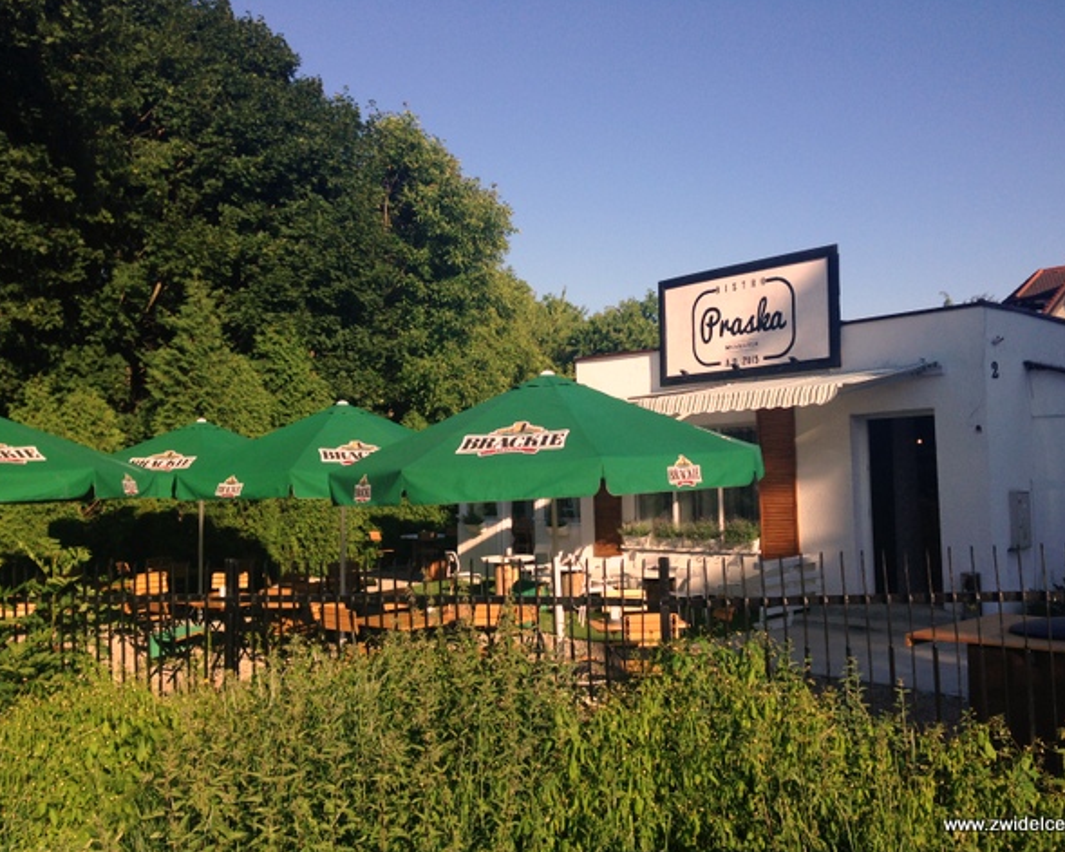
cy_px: 425
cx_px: 555
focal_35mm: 35
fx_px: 1103
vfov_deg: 42.2
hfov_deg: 51.5
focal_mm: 4.12
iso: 50
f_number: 2.4
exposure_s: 1/1205
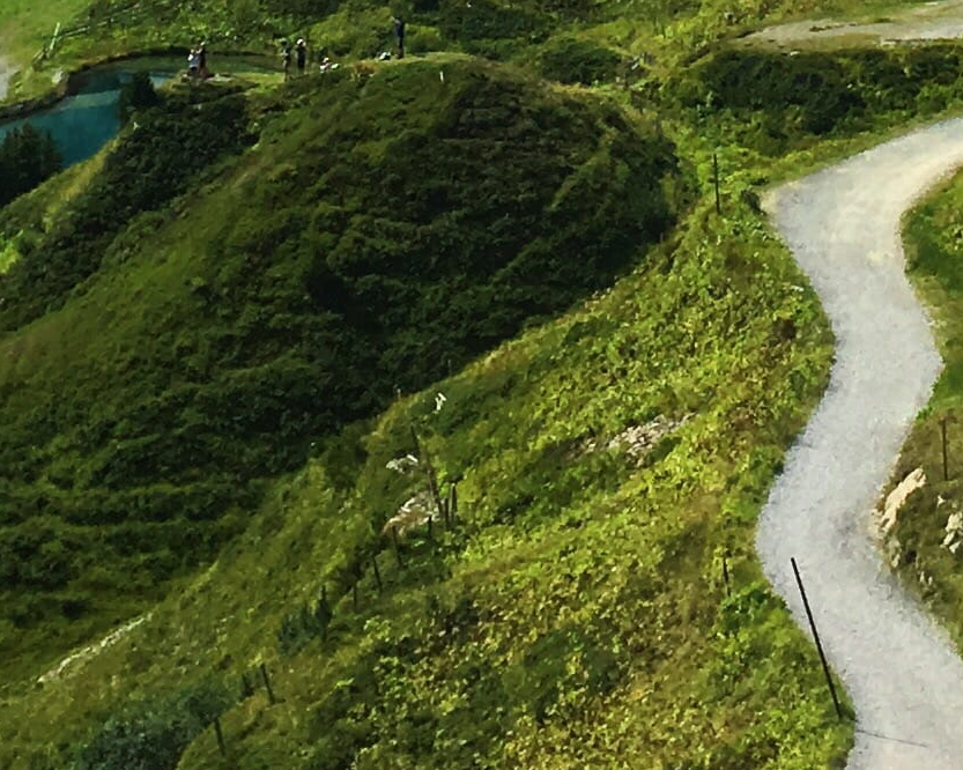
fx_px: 3904
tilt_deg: -0.5
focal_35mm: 137
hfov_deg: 14.1
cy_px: -787
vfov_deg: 10.3
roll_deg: +1.4
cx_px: 532
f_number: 2.2
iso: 25
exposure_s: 1/1570
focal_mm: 4.15
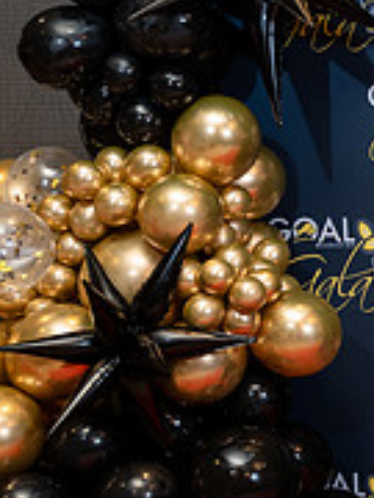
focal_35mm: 91
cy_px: 232
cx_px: 664
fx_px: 1311
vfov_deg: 21.5
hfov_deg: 14.4
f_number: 3.2
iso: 1000
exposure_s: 1/125
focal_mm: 28
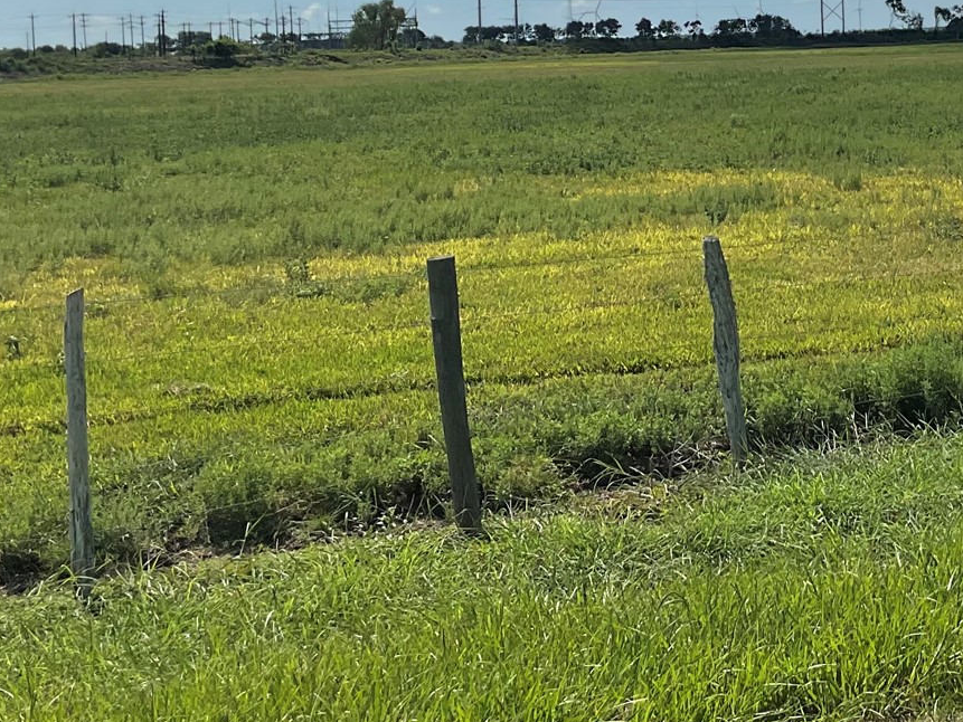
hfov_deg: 27.6
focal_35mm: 69
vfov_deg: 21.0
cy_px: 137
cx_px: 767
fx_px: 1920
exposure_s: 1/4405
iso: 16
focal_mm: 3
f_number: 1.8
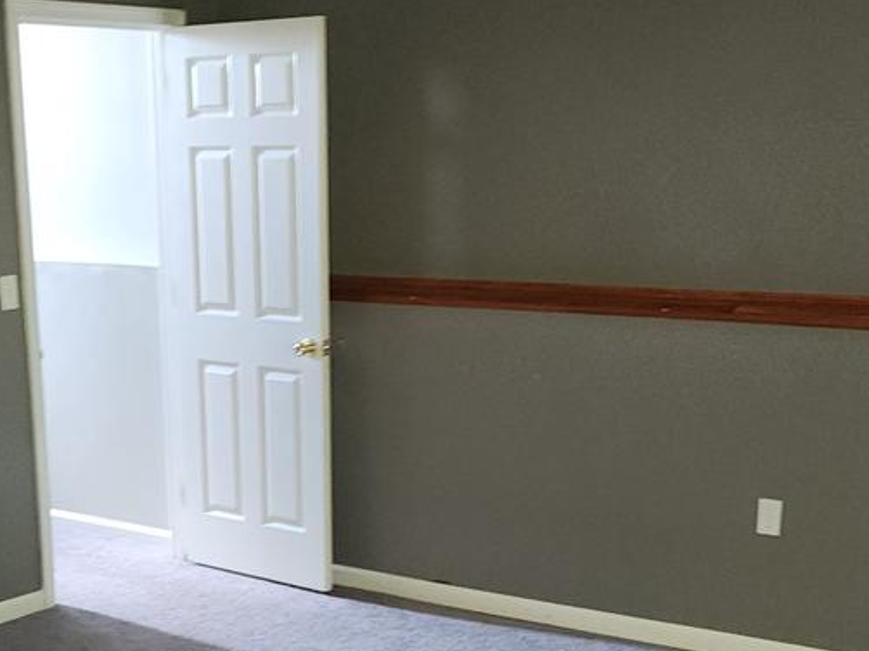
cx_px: 320
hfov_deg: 29.3
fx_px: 1656
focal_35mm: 66
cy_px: 573
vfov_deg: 21.8
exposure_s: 1/10
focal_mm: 6.4
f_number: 1.8
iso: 250
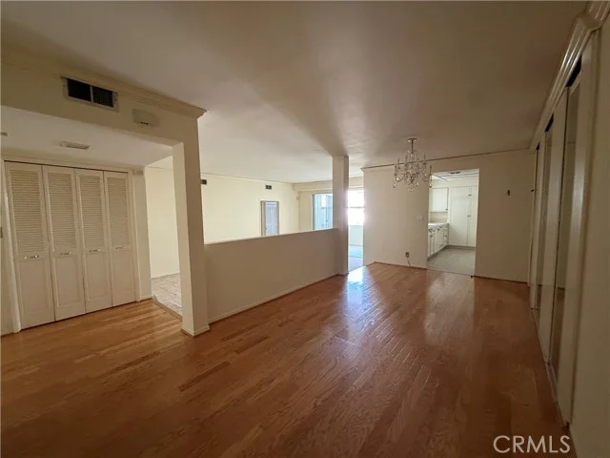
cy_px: 229
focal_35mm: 14
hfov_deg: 102.1
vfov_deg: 85.7
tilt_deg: -3.1
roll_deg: +0.8
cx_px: 305
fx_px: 247
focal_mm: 2.22
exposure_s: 1/60
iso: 640
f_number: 2.2
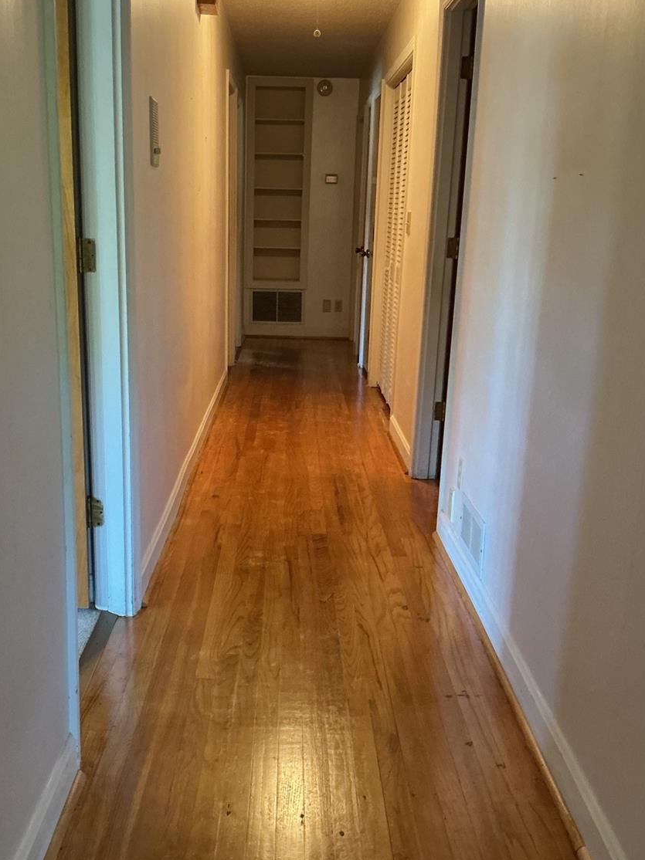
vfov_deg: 46.6
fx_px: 994
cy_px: 498
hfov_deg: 35.9
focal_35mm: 40
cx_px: 282
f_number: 1.8
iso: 250
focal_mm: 3
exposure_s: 1/60
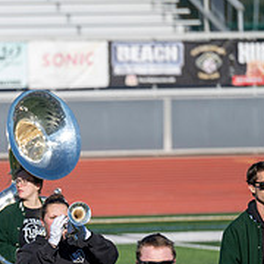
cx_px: -126
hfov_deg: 3.2
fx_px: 4737
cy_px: 253
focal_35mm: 549
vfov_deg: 3.2
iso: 160
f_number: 4
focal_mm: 200
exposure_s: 1/2000
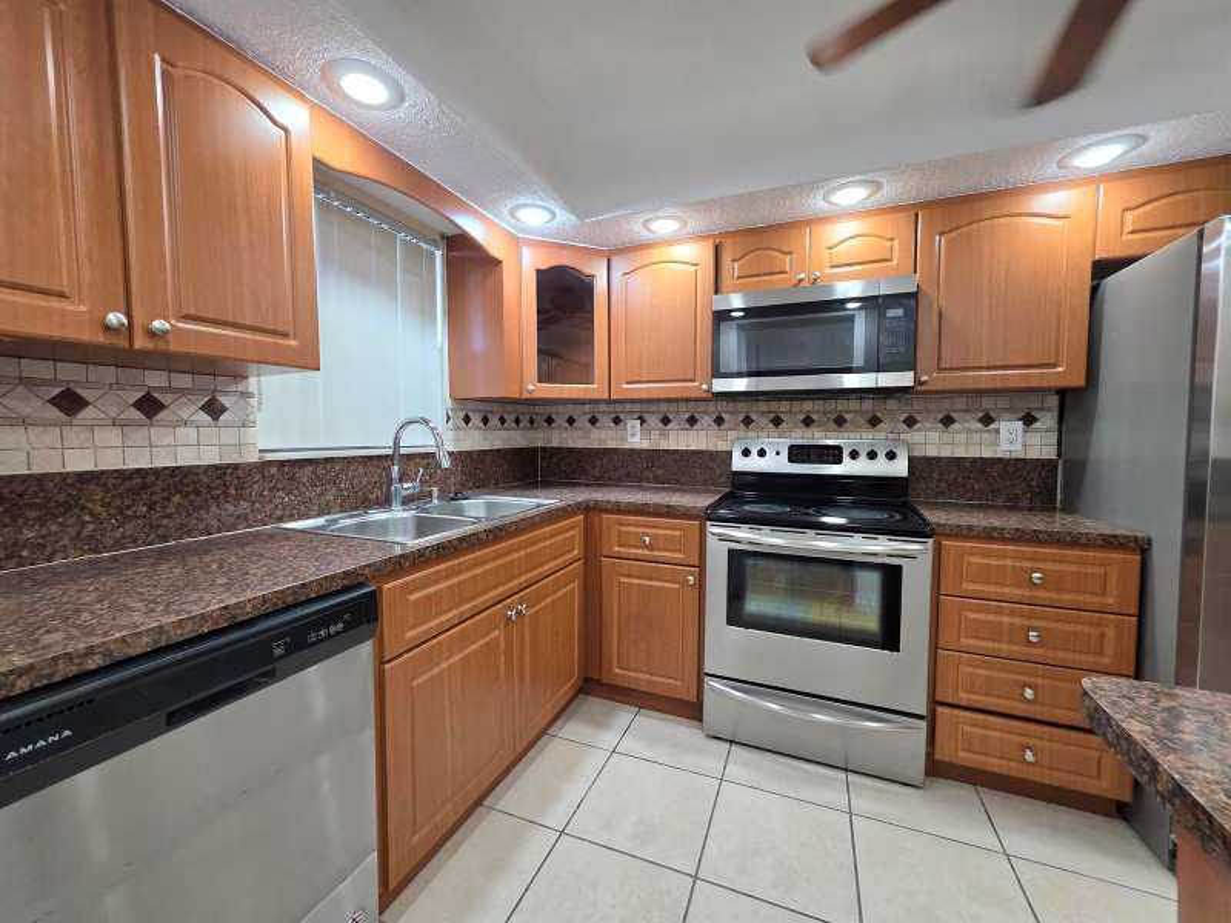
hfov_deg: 106.2
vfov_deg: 89.9
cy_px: 462
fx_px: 462
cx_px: 616
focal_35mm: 13
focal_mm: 2.2
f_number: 1.9
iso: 200
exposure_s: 1/120
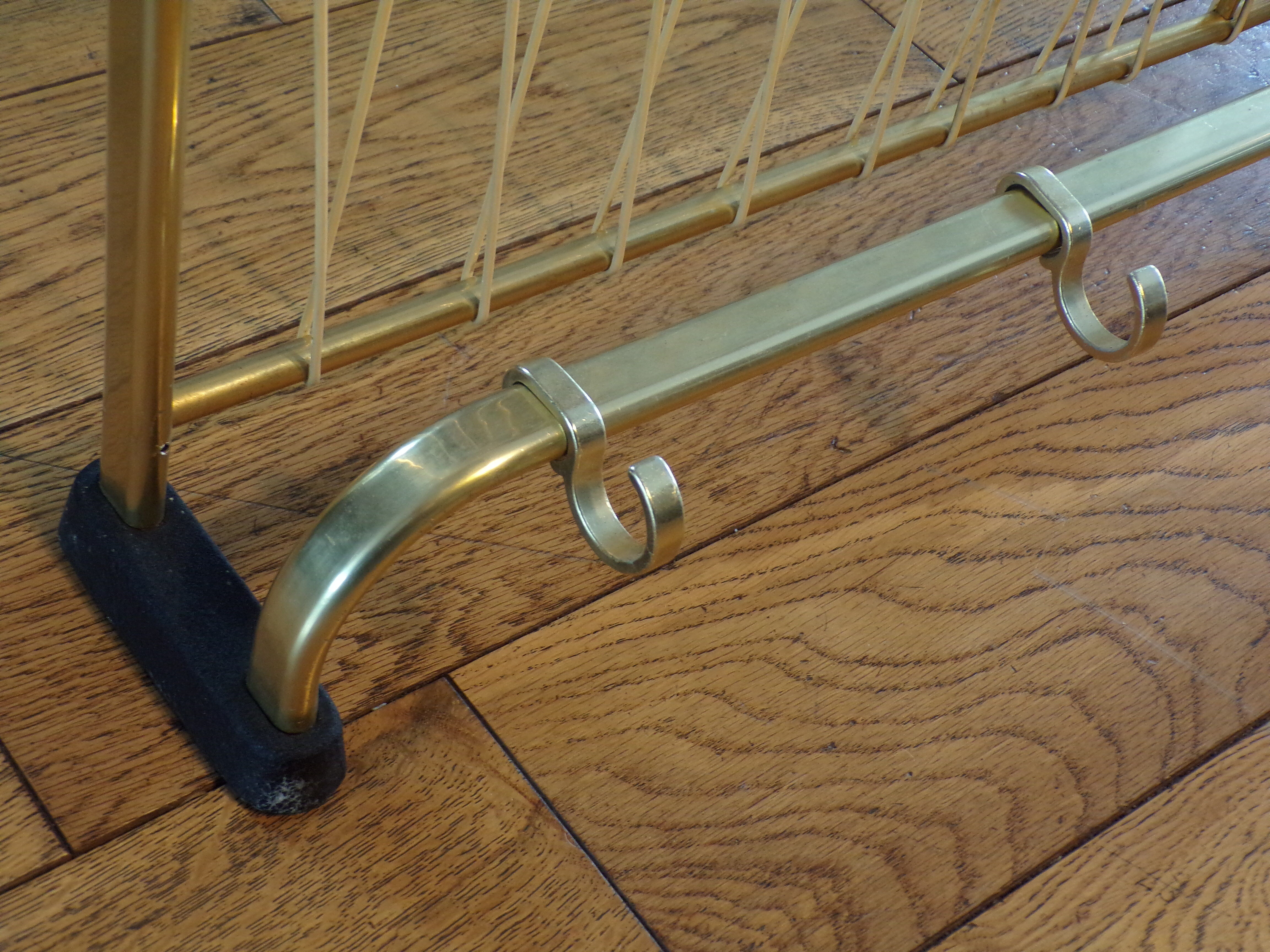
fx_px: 1798
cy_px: 476
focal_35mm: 49
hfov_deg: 38.9
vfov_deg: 29.7
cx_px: 635
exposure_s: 1/20
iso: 200
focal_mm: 8.7
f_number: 3.5
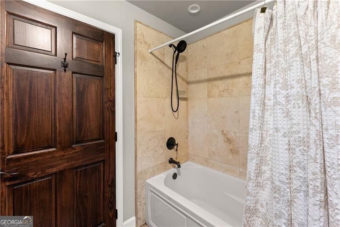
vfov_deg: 78.4
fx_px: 139
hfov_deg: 101.5
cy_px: 114
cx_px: 170
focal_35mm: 15
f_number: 7.1
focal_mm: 14.7
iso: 800
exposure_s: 1/3
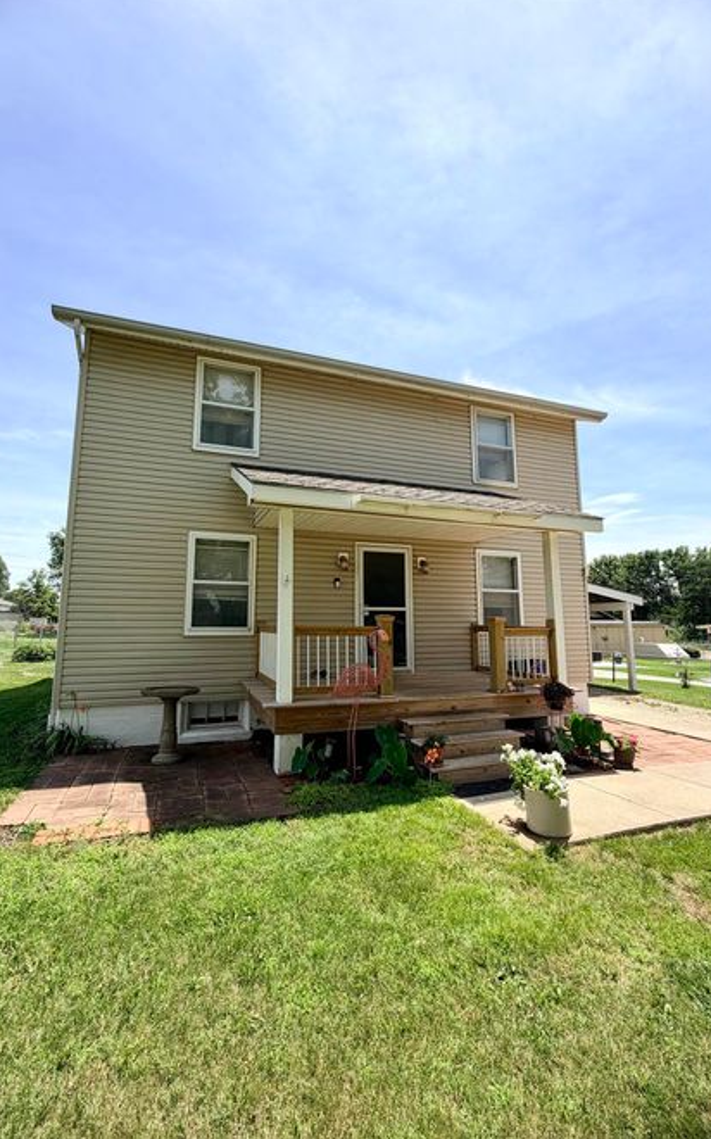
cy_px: 565
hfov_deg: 74.7
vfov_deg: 101.5
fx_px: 465
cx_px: 333
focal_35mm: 15
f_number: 2.2
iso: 25
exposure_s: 1/770
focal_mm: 2.22
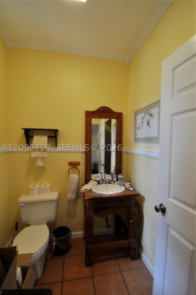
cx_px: 98
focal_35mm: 15
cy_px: 148
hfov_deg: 77.2
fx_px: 123
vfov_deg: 100.5
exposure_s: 1/2
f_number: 22
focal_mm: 10
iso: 1000
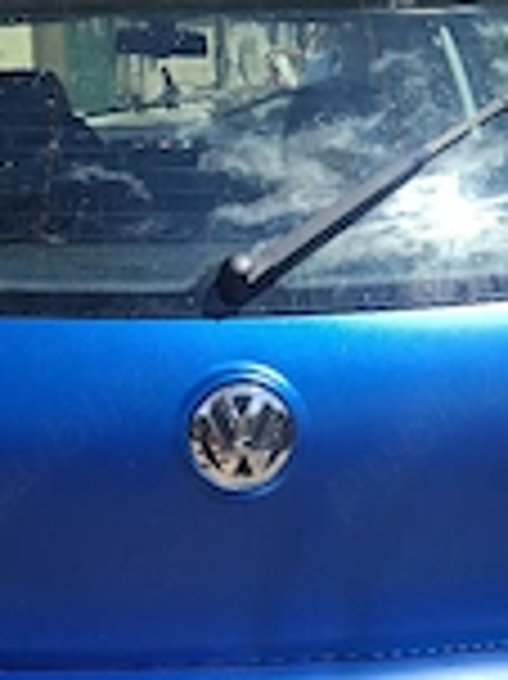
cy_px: 455
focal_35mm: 61
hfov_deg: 24.0
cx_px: 207
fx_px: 1195
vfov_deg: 31.5
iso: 50
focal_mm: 5.54
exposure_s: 1/2000
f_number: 1.8
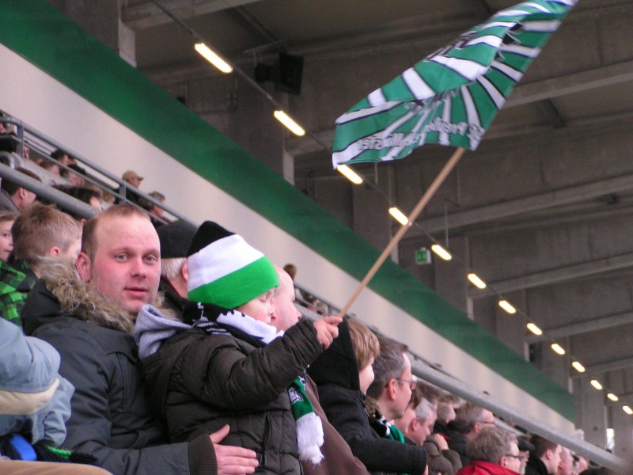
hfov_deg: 14.5
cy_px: 238
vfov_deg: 10.9
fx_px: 2487
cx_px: 316
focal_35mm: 136
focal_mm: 20.9
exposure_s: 1/125
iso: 200
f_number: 3.5
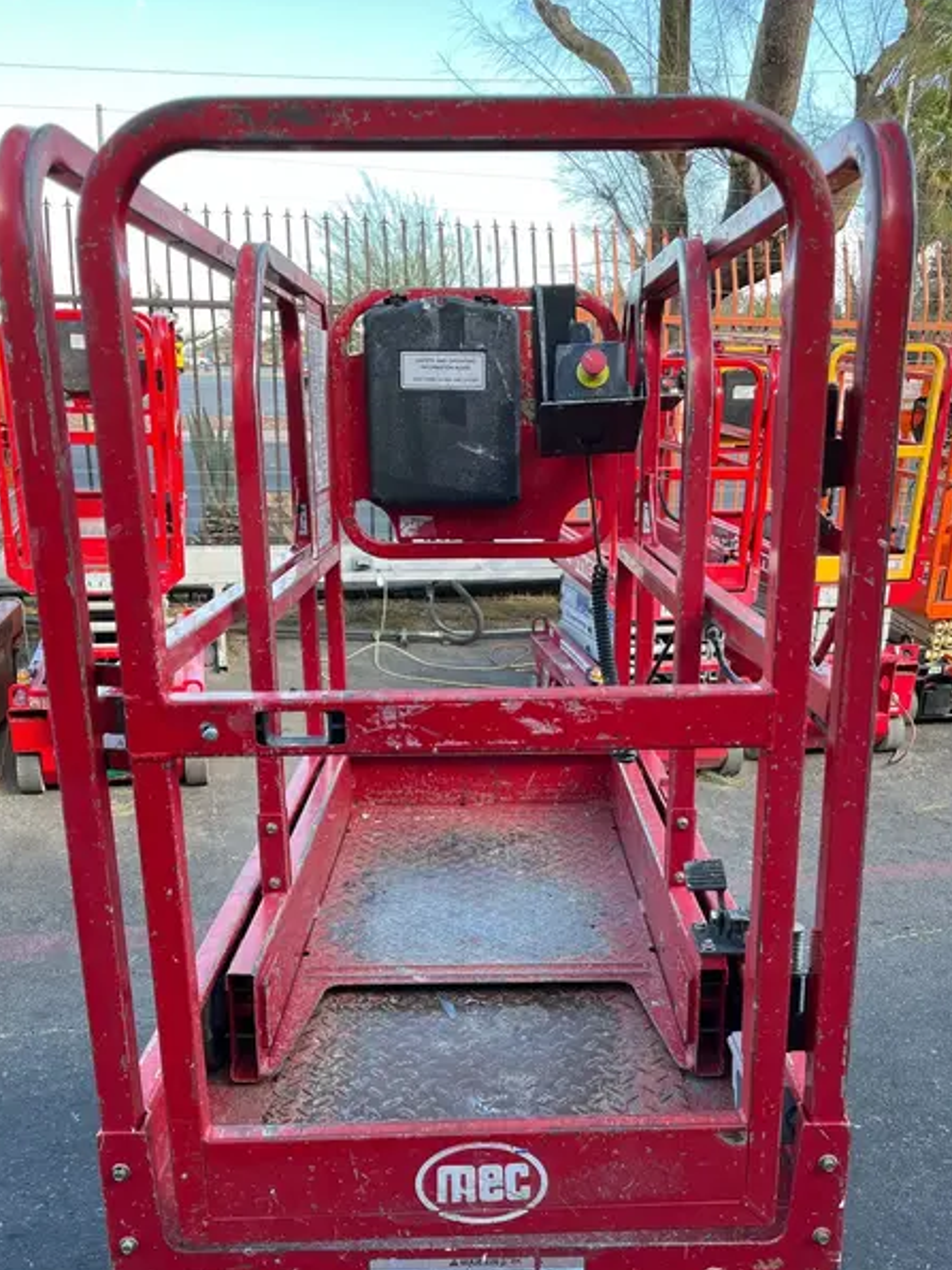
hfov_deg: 44.2
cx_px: 496
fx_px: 1173
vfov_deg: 56.3
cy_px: 770
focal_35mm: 32
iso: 50
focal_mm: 5.1
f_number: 1.6
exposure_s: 1/232
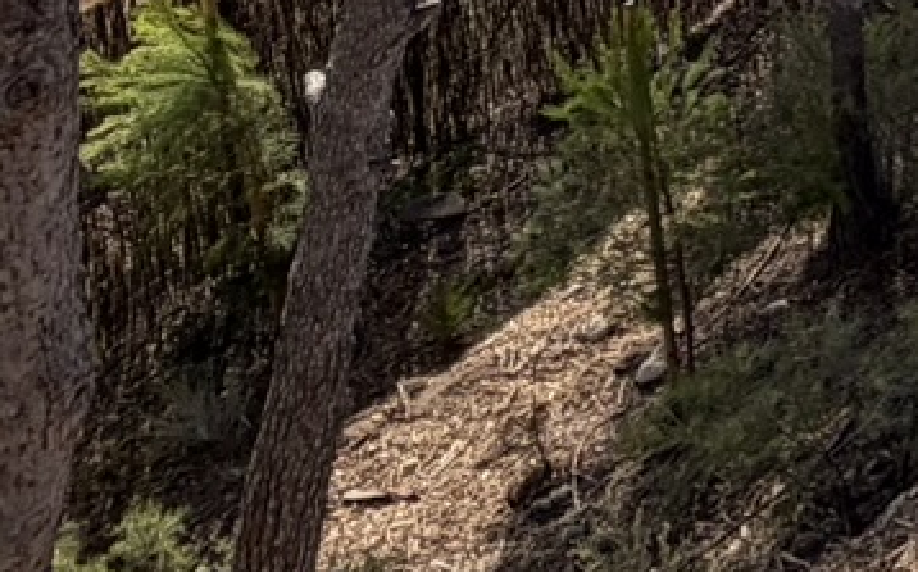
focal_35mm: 85
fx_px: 2125
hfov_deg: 19.2
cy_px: -793
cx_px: 1598
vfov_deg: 12.3
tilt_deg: -10.4
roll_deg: +0.8
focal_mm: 2.22
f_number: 2.2
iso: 25
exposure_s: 1/914
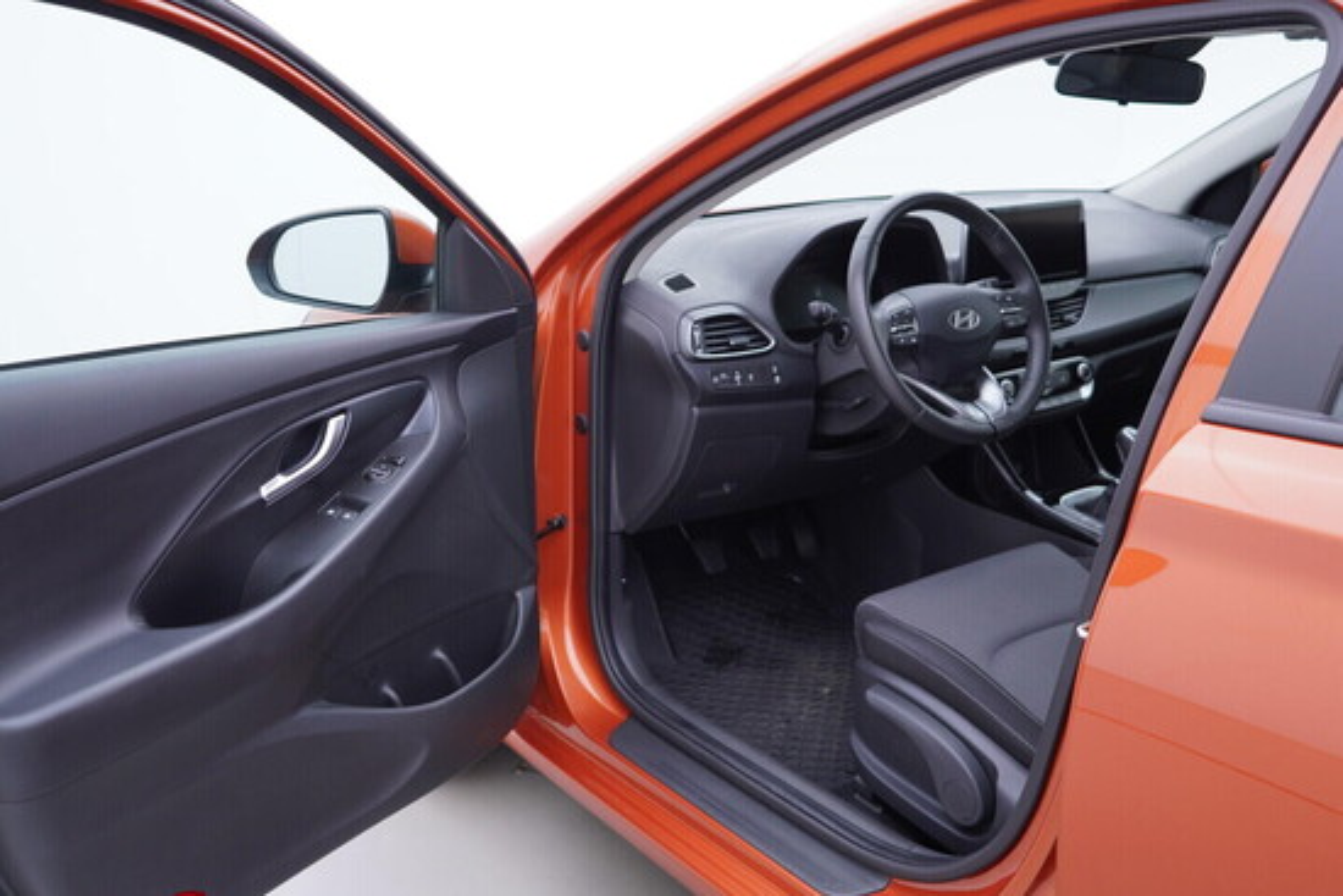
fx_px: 1343
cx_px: 672
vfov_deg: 36.9
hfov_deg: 53.1
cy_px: 448
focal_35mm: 36
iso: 125
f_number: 2.8
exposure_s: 1/40
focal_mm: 24
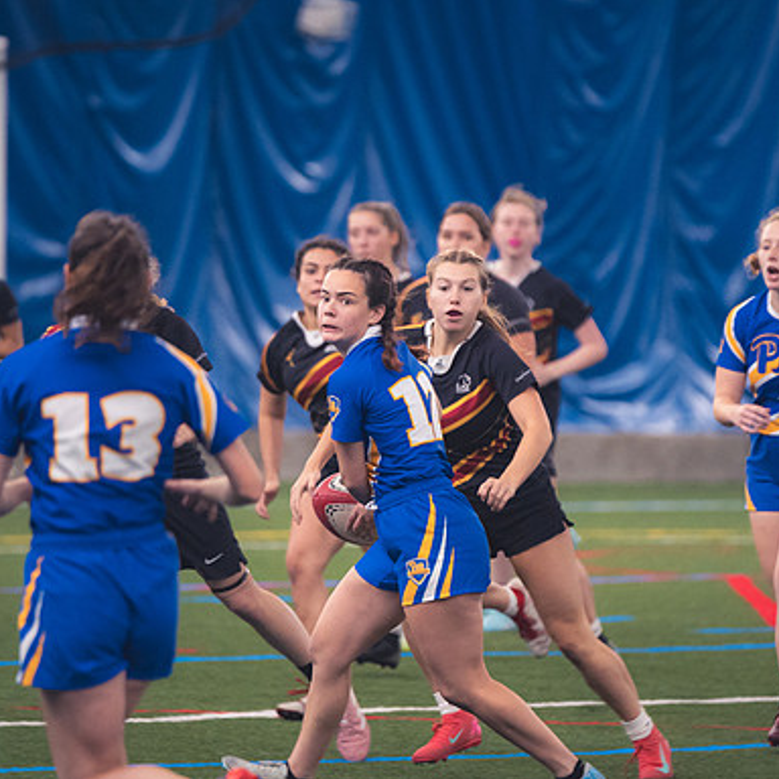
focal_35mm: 385
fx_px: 9802
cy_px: 390
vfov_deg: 4.6
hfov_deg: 4.6
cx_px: 436
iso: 2800
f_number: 2.8
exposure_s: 1/320
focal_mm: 200
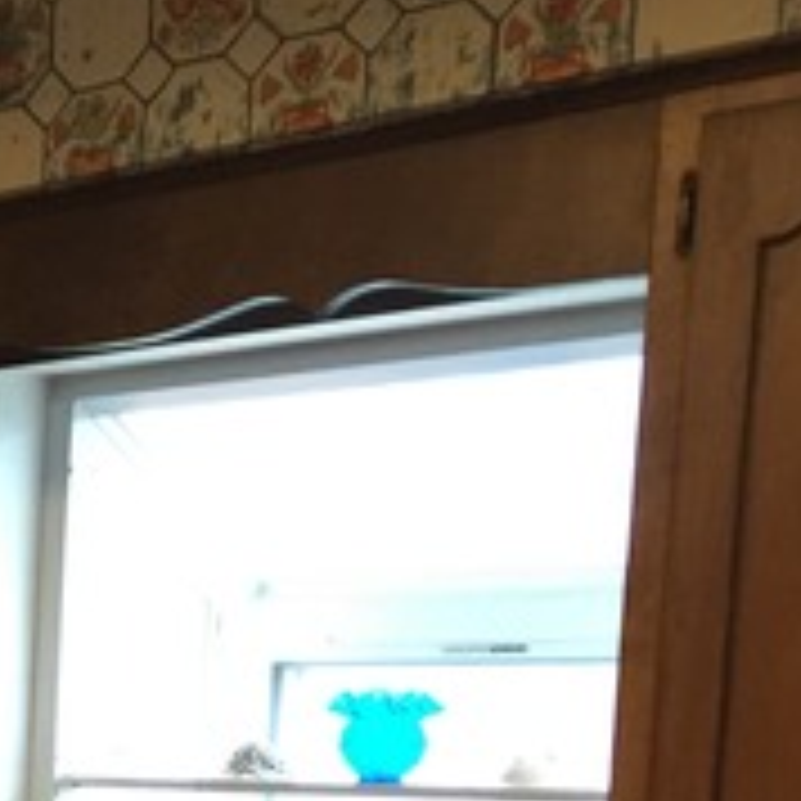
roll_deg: -0.7
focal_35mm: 92
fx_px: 2409
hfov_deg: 16.3
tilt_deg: -8.8
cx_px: -585
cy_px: 1044
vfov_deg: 17.7
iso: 100
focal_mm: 4.15
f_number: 2.2
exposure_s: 1/15
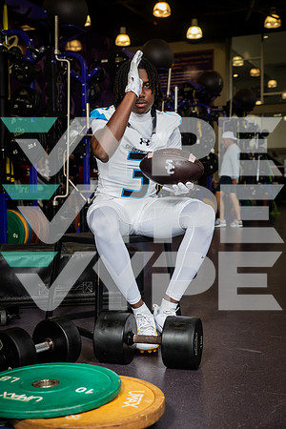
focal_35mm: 55
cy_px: 214
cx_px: 143
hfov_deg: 24.6
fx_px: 655
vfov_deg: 36.2
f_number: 5.6
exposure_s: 1/250
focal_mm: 55
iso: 500
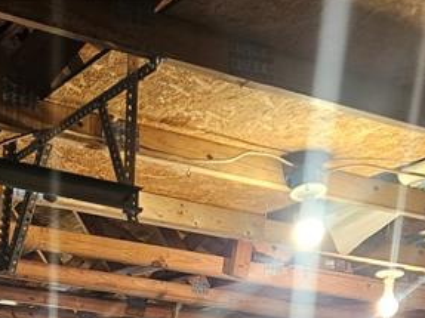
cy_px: 559
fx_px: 1006
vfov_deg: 15.6
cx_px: 108
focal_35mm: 82
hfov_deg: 23.6
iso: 250
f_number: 1.8
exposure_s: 1/120
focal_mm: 5.4
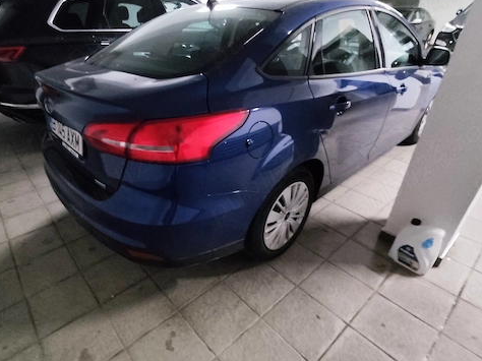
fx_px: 264
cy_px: 184
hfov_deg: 84.0
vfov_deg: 68.6
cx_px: 202
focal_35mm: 19
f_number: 2.2
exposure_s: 1/25
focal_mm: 1.6
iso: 586
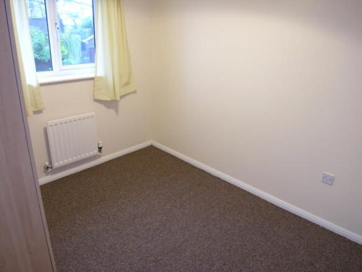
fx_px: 251
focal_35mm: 24
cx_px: 181
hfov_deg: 71.6
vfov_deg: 56.8
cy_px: 136
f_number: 4.1
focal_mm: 6.1
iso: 111
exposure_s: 1/4.5
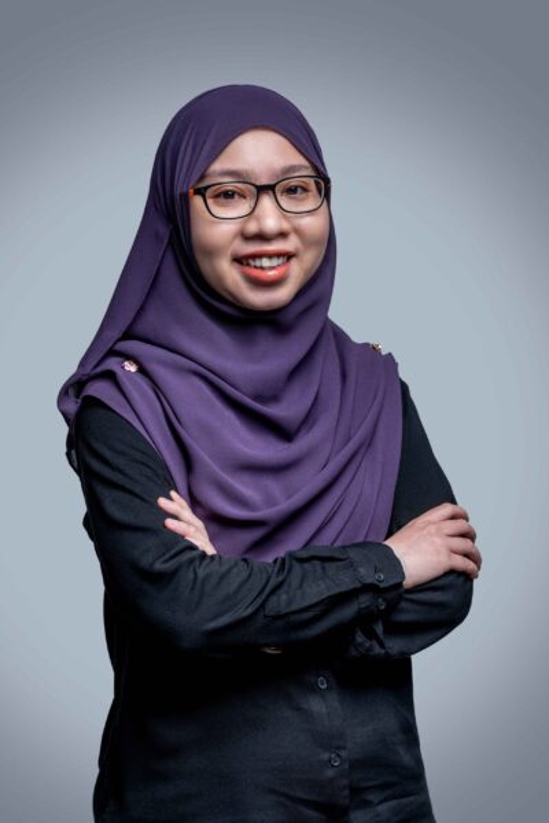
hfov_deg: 19.5
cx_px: 274
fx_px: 1601
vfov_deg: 28.8
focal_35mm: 70
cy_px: 412
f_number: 8
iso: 200
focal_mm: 70
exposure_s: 1/200
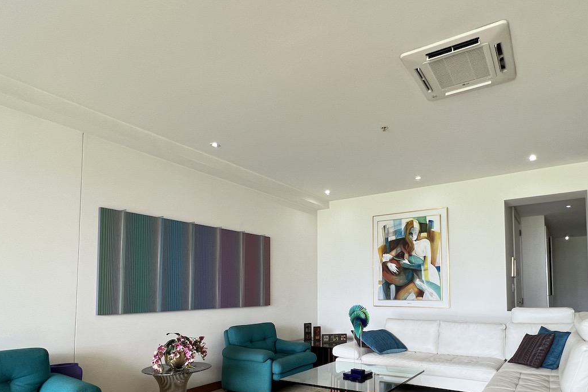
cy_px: 274
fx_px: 343
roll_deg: +0.7
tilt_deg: +3.0
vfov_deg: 57.6
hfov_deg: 80.3
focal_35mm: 21
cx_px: 349
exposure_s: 1/99
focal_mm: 1.57
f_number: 1.8
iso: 125
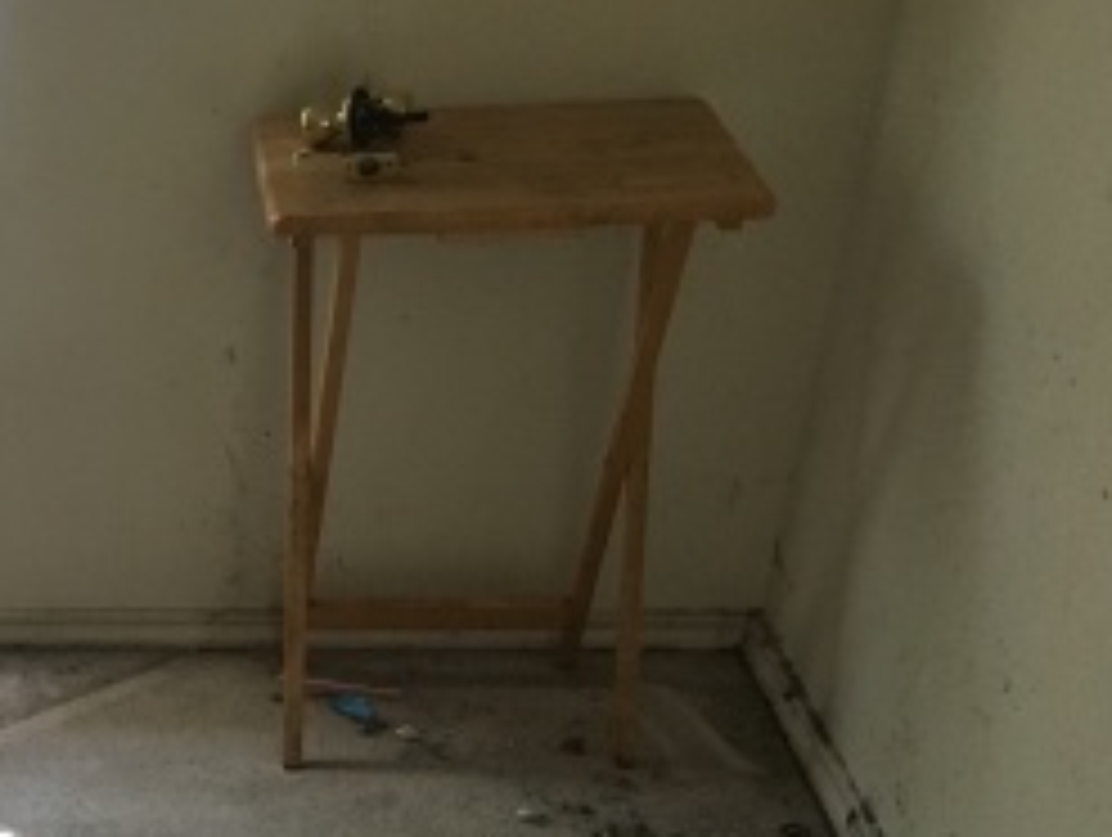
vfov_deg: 18.6
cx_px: -293
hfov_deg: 23.3
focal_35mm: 75
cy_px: 1004
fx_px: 2413
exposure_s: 1/30
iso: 160
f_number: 2.2
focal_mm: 4.15
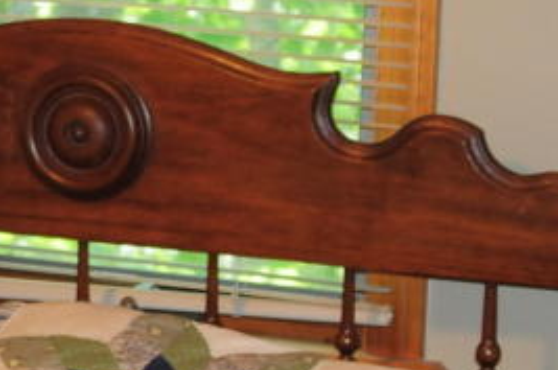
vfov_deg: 7.5
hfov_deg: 10.7
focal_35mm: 182
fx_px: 2816
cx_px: -403
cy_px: 132
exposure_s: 1/60
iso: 800
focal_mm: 28
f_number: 5
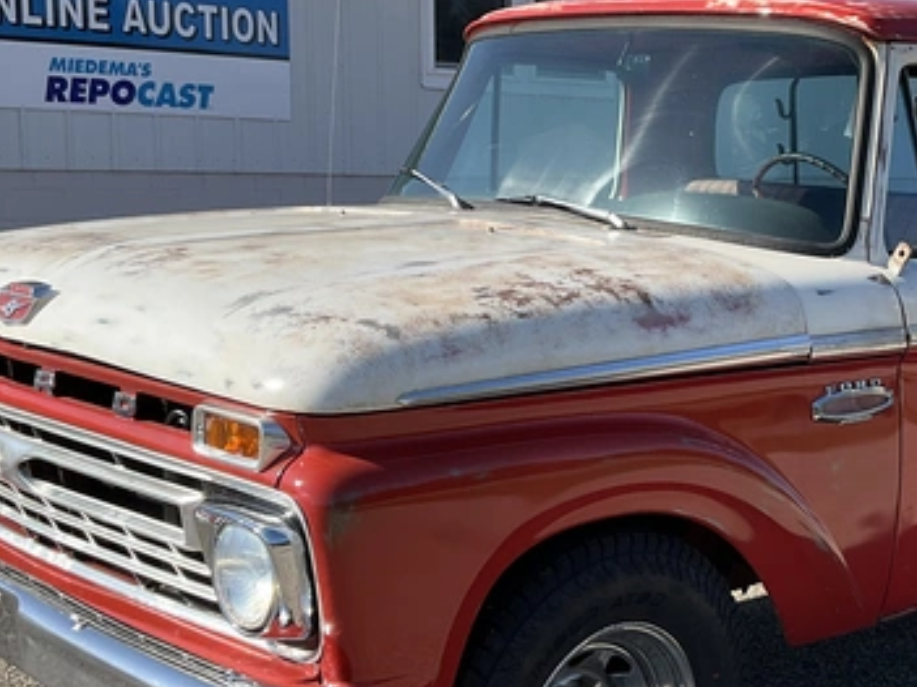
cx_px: 666
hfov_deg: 30.8
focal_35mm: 62
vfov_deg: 23.6
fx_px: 1642
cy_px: 391
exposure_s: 1/1377
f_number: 1.8
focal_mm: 3
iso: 25
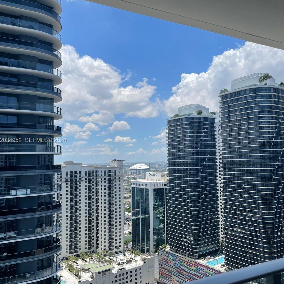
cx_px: 183
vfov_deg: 52.5
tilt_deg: +3.5
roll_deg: +0.9
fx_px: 288
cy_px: 141
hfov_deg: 51.8
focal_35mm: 31
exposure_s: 1/4717
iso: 32
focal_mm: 5.1
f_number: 1.6
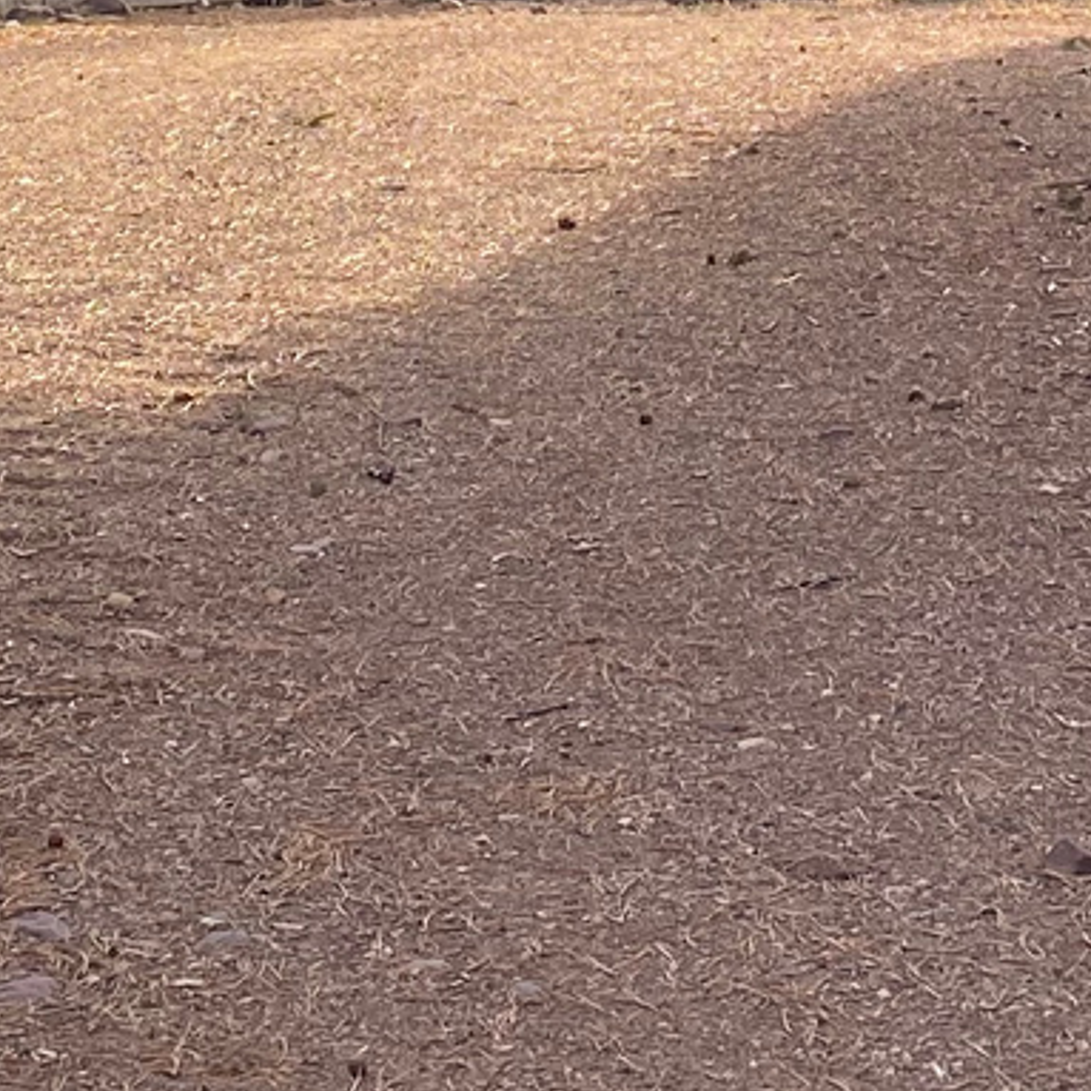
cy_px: -840
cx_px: 1117
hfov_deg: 13.9
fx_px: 4386
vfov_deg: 12.9
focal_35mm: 123
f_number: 1.8
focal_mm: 4.25
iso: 32
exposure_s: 1/213
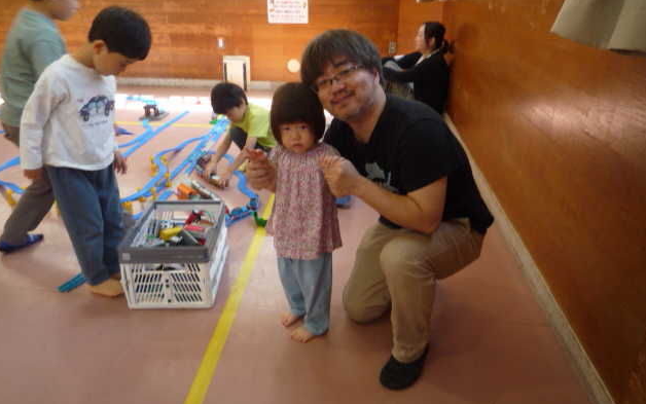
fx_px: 476
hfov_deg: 68.4
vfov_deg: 46.1
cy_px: 195
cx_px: 324
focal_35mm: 27
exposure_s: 1/40
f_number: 2.8
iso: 100
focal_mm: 4.4
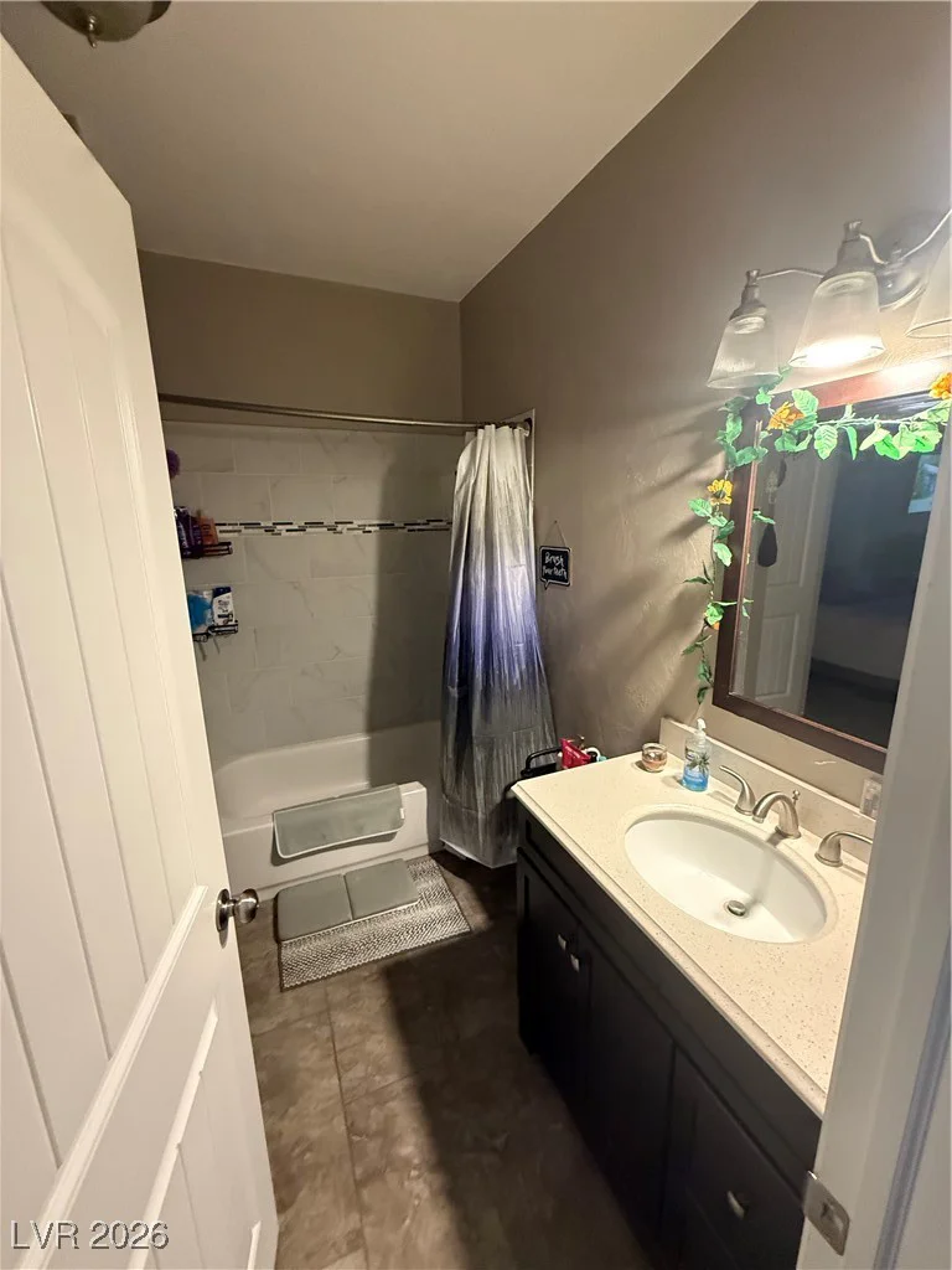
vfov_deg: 102.1
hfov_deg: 85.7
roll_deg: +0.3
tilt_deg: -12.7
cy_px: 635
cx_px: 476
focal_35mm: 14
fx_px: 513
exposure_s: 1/60
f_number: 2.2
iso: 800
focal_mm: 2.22
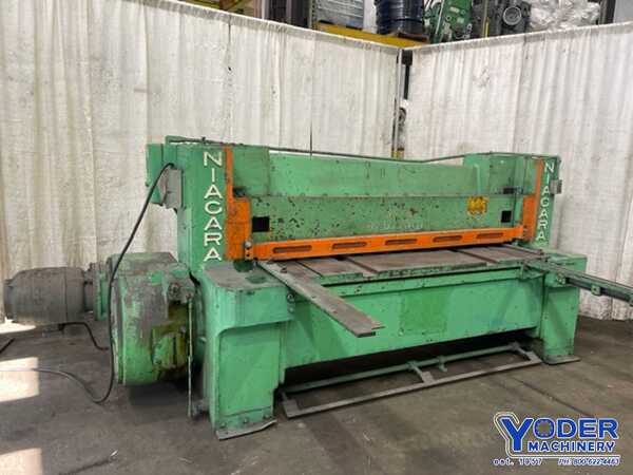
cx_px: 316
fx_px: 475
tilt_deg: -10.1
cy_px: 238
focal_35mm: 26
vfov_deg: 53.1
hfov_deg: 67.3
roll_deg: -2.0
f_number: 1.6
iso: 64
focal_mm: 5.1
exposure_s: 1/60
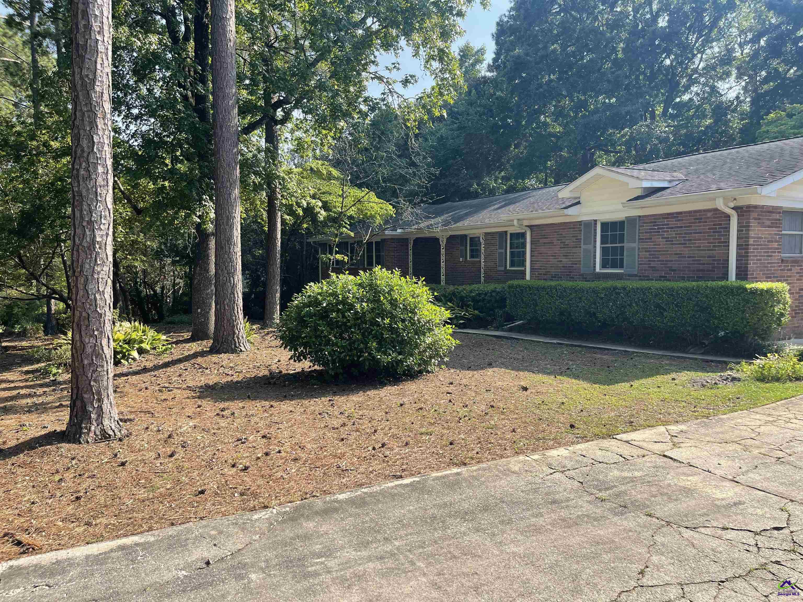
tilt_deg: -5.3
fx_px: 580
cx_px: 402
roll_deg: +0.7
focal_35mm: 25
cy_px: 301
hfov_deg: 69.4
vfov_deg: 54.9
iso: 32
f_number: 1.6
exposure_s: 1/969
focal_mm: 5.1
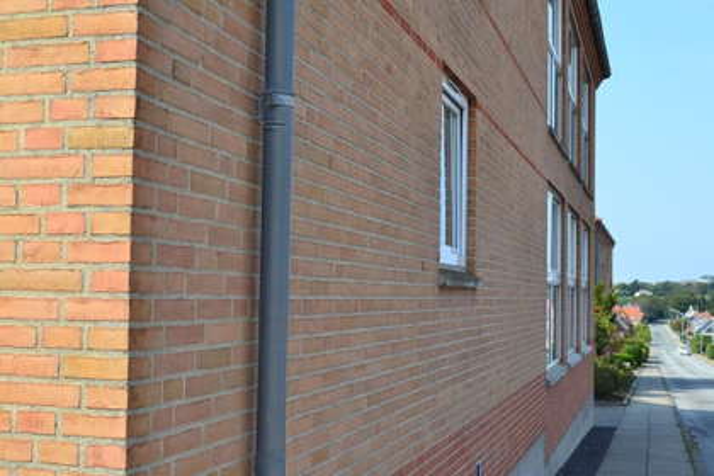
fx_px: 1011
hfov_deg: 38.9
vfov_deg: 26.5
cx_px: 357
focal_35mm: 51
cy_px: 238
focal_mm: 34
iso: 400
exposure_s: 1/320
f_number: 10
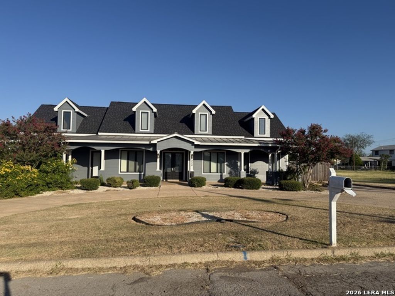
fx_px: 274
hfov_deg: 71.6
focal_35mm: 24
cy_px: 148
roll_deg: -1.0
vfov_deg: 56.8
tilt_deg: +3.0
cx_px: 198
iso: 80
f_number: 1.78
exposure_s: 1/5319
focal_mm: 6.76
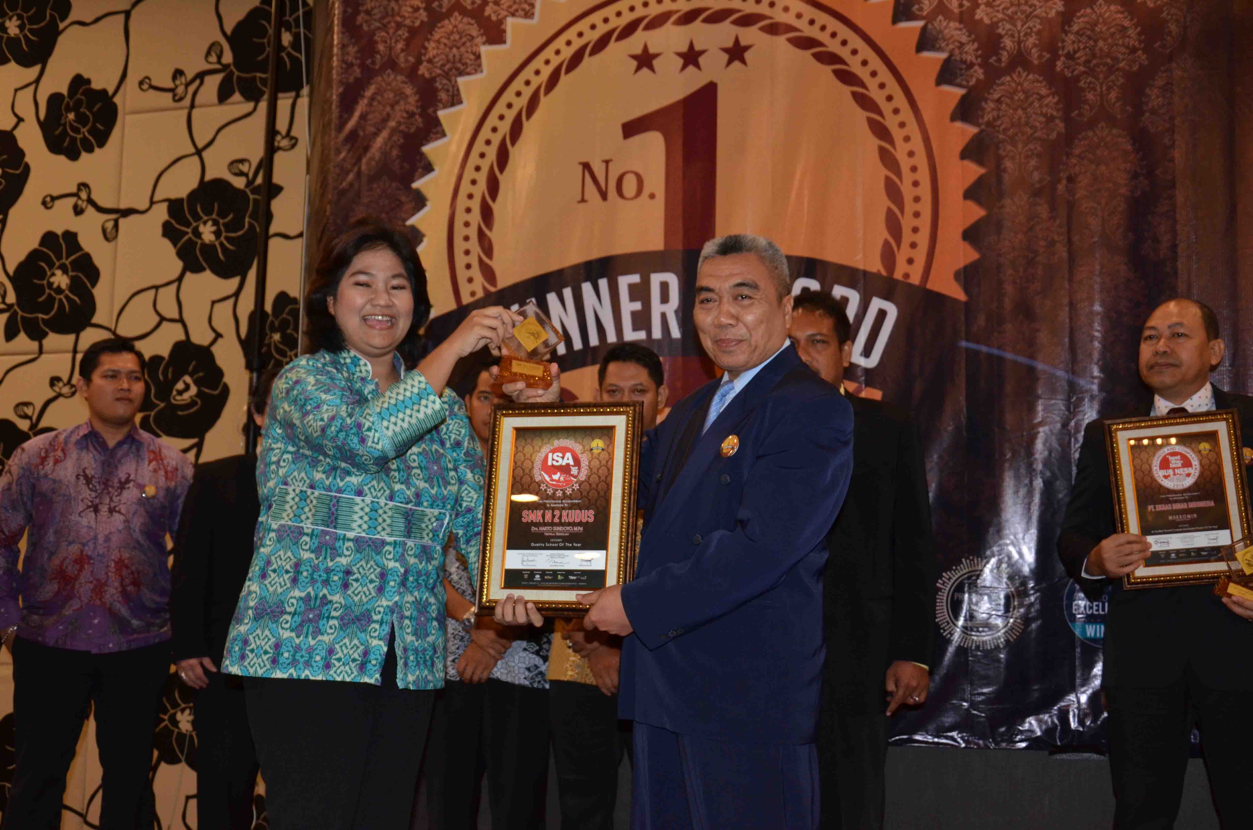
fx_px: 1355
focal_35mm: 39
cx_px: 626
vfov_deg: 34.1
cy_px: 415
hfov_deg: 49.6
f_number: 4
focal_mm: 26
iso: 800
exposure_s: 1/60
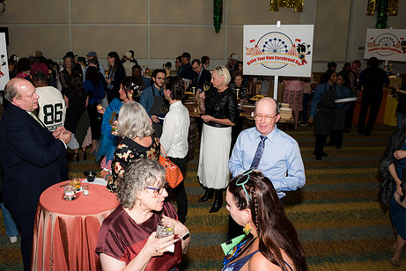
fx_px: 350
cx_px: 177
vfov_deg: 42.3
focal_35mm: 31
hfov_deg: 60.0
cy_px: 118
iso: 800
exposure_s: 1/160
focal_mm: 24
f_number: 5.6
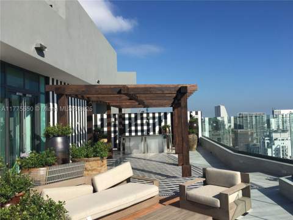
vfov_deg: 48.2
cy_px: 110
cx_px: 146
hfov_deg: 61.7
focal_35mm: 29
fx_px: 245
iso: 25
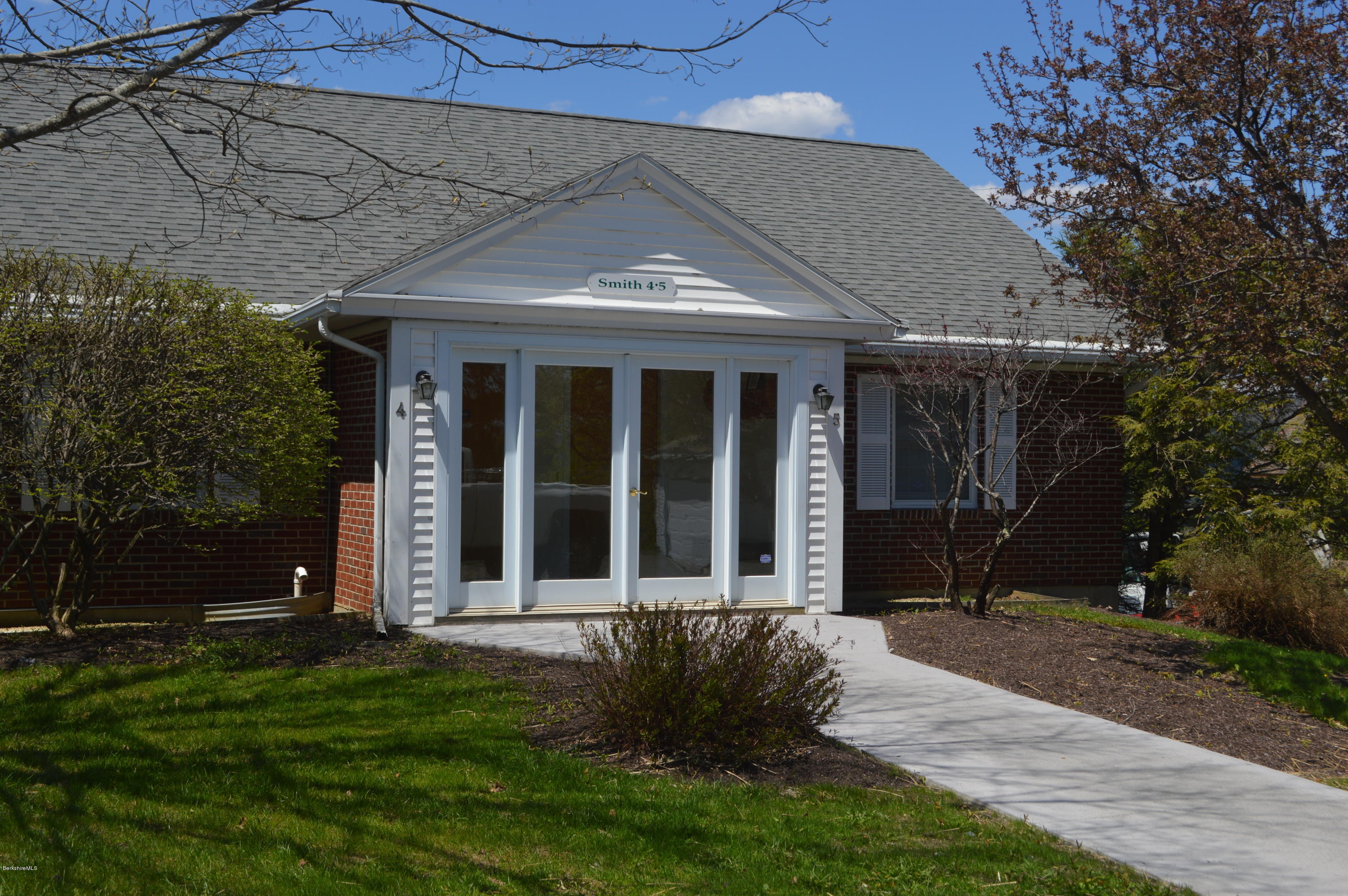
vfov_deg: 29.8
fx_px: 1683
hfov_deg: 43.6
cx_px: 674
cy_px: 448
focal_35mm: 45
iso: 100
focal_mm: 30
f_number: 8
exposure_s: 1/250
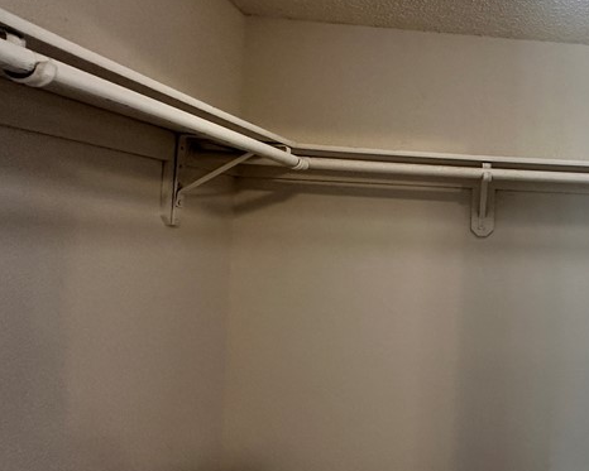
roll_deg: -2.0
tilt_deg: +0.7
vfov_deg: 48.5
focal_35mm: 30
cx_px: 545
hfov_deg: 51.0
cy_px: 227
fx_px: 523
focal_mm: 2.22
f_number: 2.2
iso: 200
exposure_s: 1/60
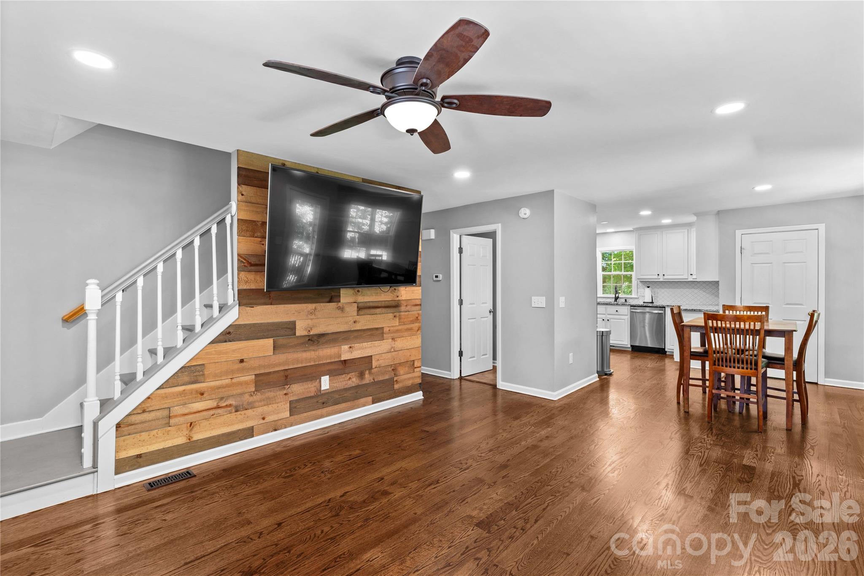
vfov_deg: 73.7
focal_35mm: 16
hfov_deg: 96.7
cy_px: 288
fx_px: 384
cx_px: 432
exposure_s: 1.3
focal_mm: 16
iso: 100
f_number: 8
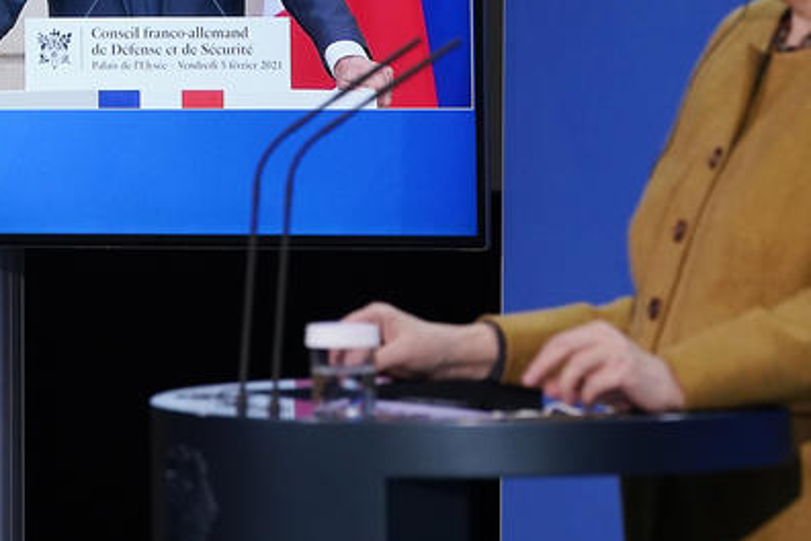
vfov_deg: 3.7
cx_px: 147
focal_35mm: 369
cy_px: 32
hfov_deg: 5.6
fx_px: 8312
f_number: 6.3
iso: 3200
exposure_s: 1/160
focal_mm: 159
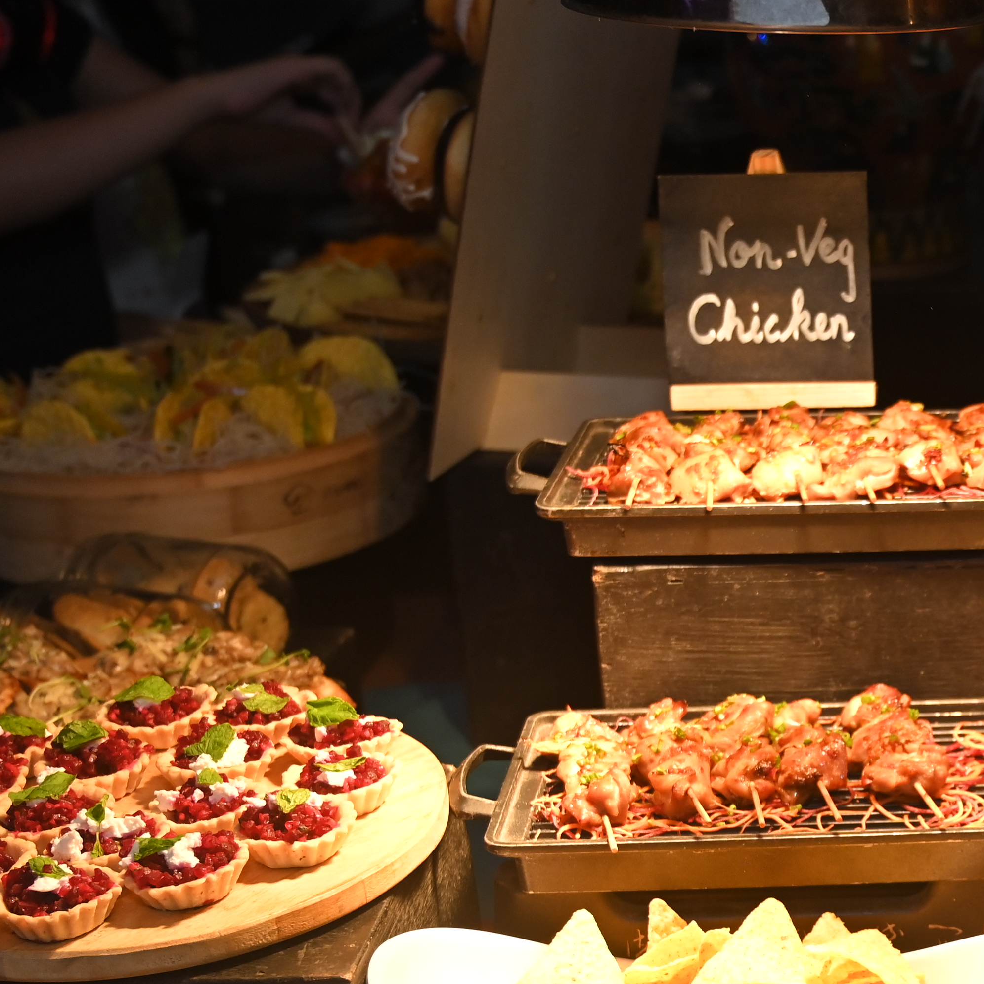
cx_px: 996
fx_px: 2614
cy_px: 795
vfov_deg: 21.0
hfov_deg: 20.6
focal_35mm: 81
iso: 800
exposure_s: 1/320
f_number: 4
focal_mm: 31.5
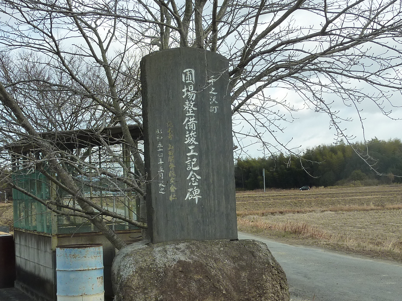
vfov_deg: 20.7
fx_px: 825
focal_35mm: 71
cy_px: 150
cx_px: 201
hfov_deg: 27.4
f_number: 4
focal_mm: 6.5
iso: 125
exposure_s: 1/320
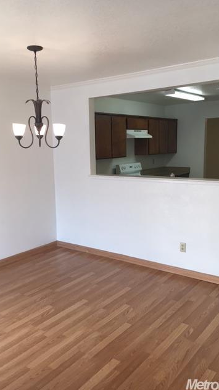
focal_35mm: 32
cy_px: 194
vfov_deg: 61.0
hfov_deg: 36.6
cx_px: 99
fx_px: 331
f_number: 2.2
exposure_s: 1/40
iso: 32
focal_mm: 4.15
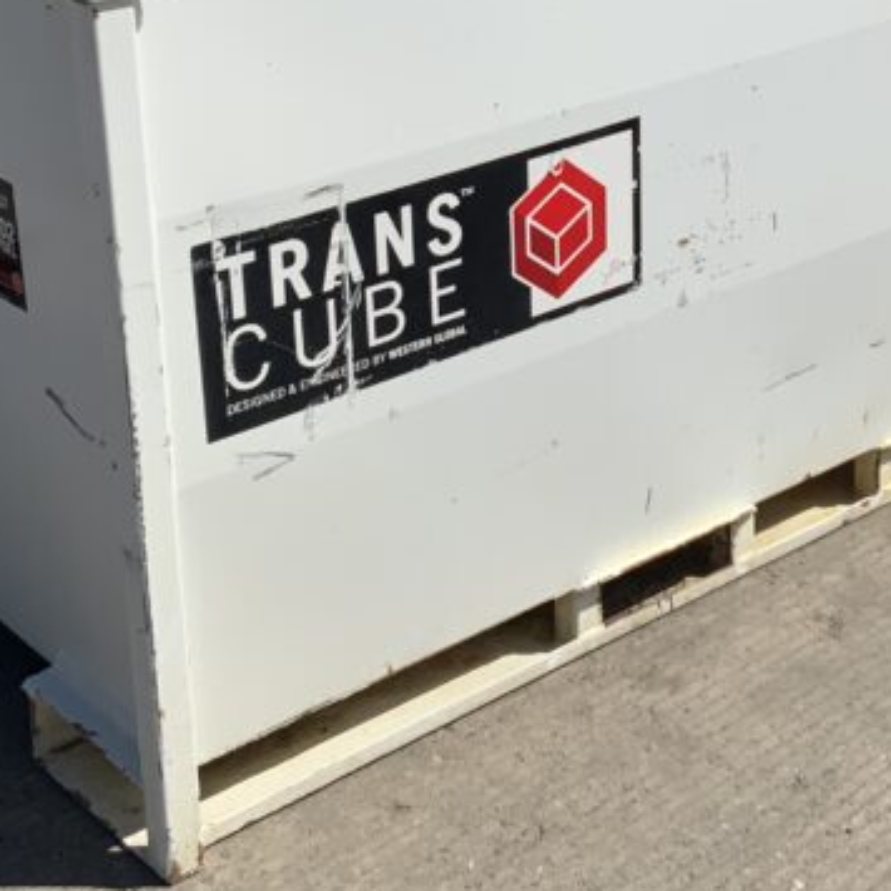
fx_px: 2155
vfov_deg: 23.0
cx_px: 585
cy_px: 183
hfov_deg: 23.3
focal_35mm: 74
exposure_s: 1/4785
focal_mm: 3
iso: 20
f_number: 1.8
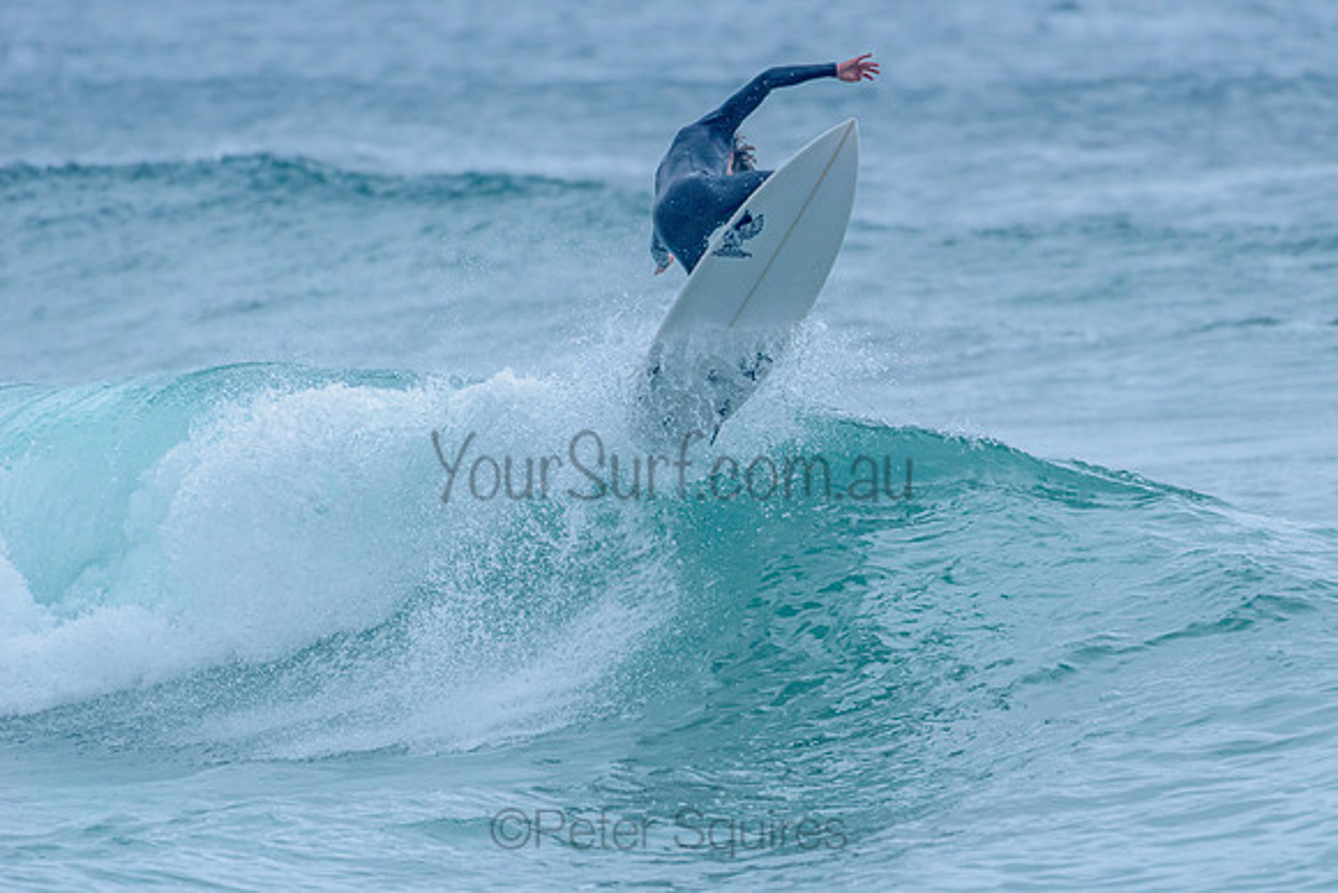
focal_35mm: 628
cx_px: 829
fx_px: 23336
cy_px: 497
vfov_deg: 2.2
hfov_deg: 3.3
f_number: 5.6
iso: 800
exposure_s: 1/2000
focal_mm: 500
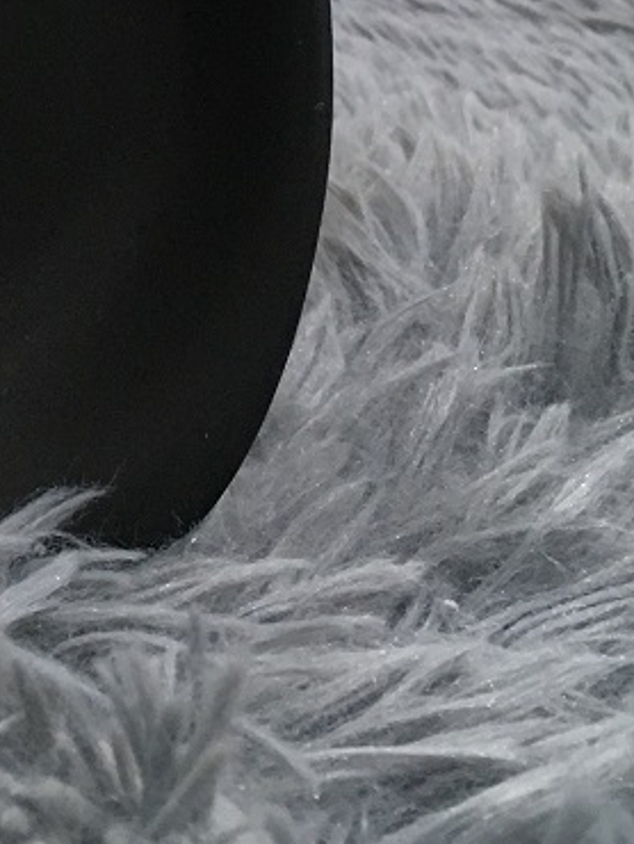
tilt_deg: -9.8
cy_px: -235
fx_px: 2293
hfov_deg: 15.2
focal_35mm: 94
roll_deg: -0.9
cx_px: -119
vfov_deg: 19.3
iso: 125
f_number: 2.2
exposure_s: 1/33
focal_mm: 4.15
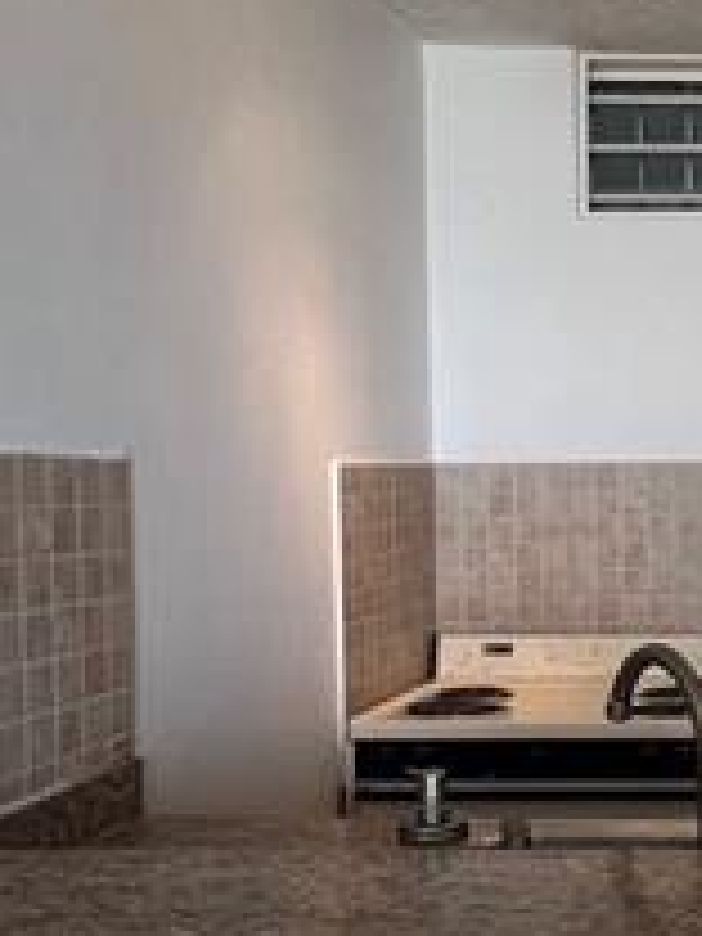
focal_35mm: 48
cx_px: 855
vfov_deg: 39.5
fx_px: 1298
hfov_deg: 26.7
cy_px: 549
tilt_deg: -2.9
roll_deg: +0.0
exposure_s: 1/120
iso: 100
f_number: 1.8
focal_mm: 1.57
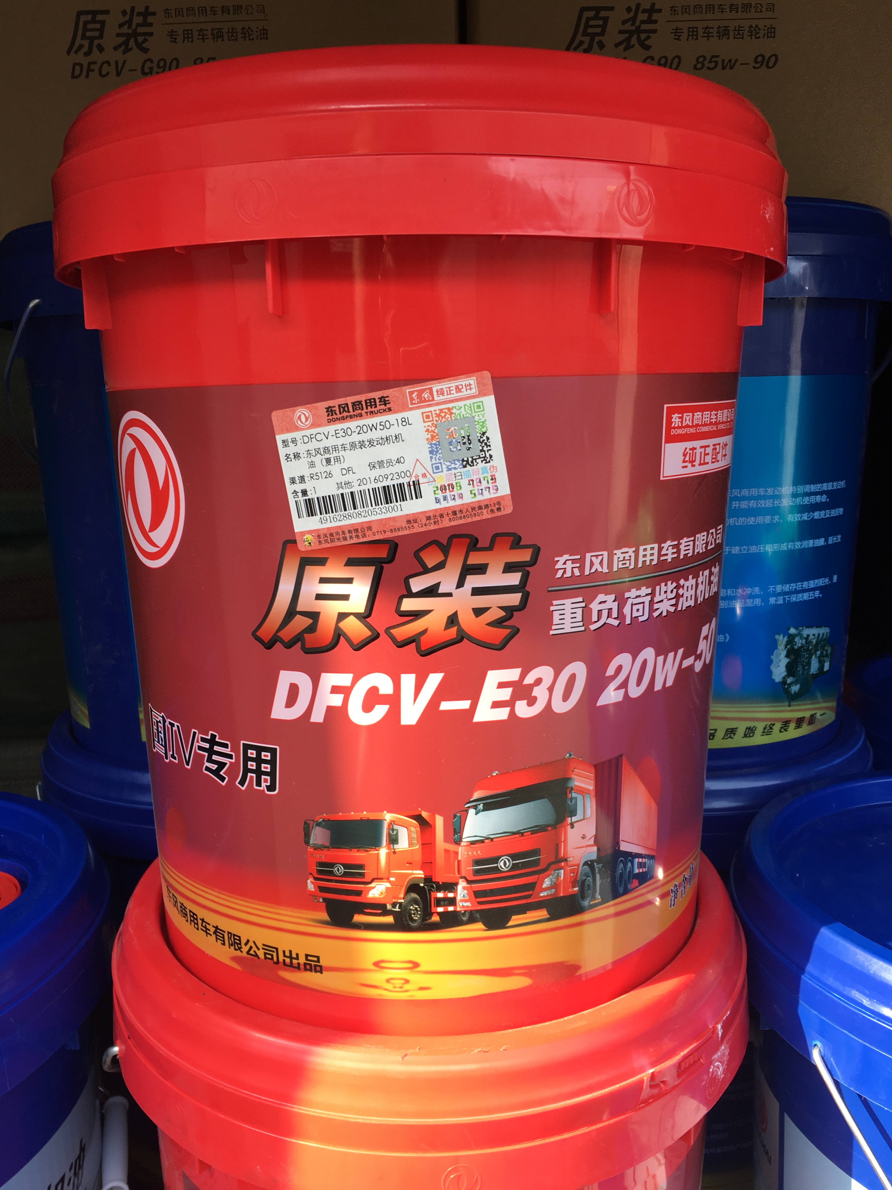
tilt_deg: -10.3
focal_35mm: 29
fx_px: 996
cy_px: 595
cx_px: 446
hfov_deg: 48.2
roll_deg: +1.7
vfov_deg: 61.7
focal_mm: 4.15
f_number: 2.2
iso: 25
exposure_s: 1/109
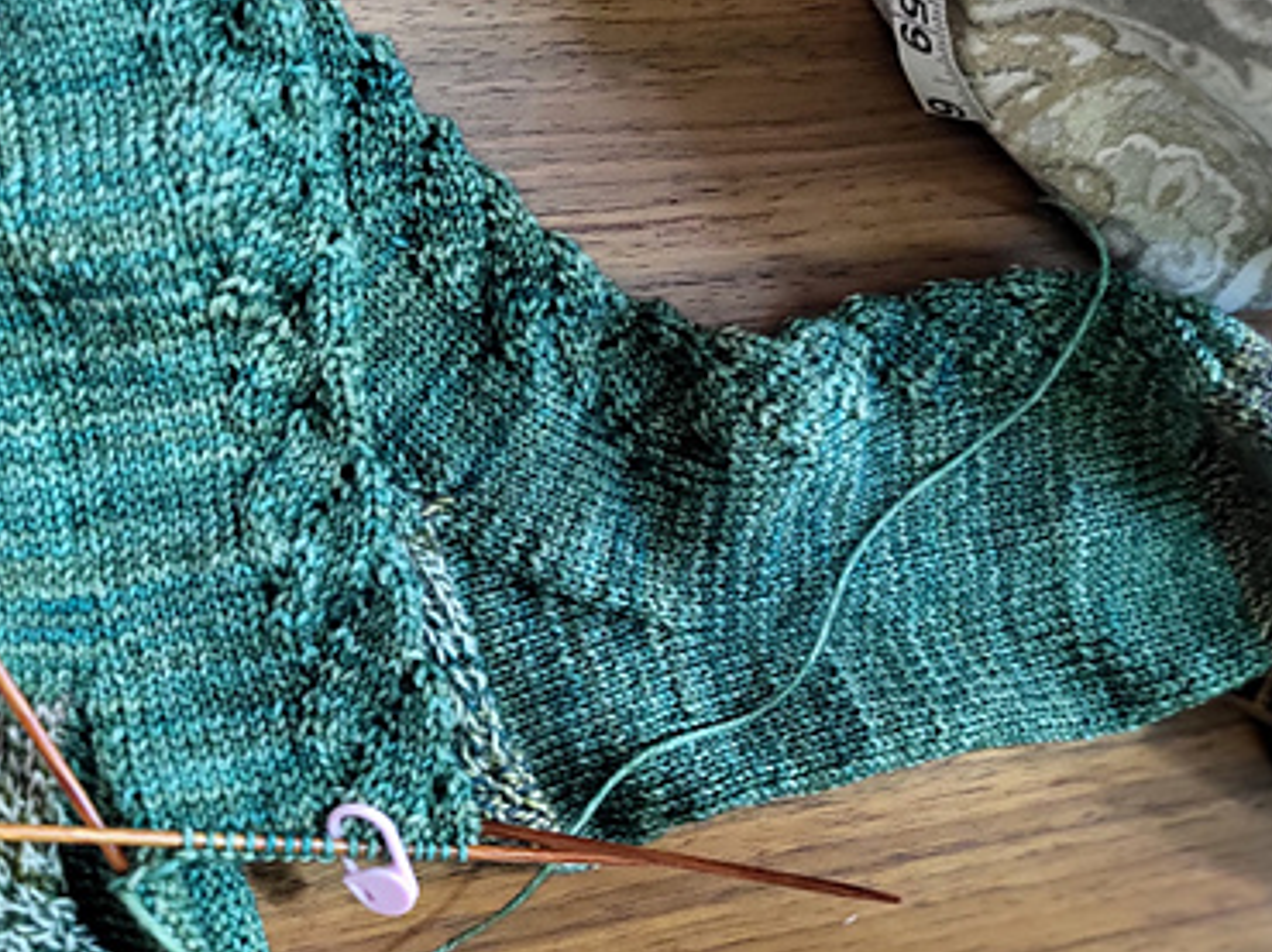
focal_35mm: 45
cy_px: 301
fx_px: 1652
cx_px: 667
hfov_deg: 42.1
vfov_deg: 31.8
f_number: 1.8
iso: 500
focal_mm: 5.4
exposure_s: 1/30
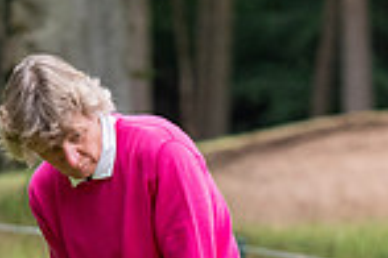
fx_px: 9872
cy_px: 494
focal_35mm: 916
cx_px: 230
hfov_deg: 2.3
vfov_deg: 1.5
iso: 800
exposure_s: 1/1600
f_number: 5
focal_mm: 155
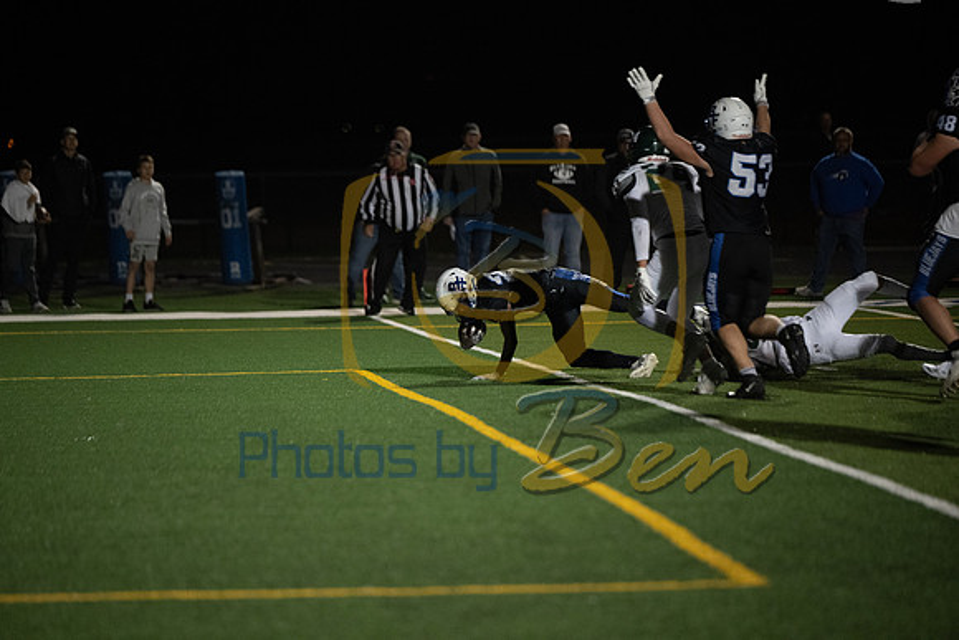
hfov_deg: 10.3
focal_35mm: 200
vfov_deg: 6.9
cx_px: 480
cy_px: 320
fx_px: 5329
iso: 5000
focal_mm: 200
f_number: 2.8
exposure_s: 1/1250
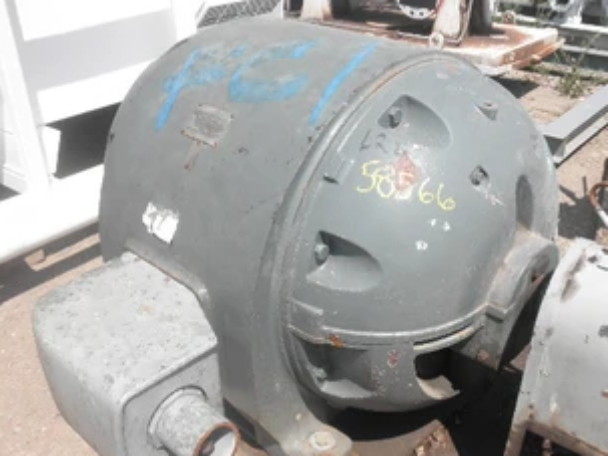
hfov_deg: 50.1
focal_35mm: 37
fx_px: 650
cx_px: 327
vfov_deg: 38.5
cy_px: 267
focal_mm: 5
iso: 64
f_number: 8.5
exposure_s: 1/100
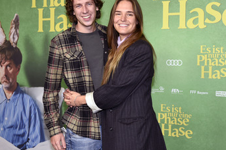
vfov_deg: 26.9
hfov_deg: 39.6
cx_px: 105
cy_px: 73
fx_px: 314
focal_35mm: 50
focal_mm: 38
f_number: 6.3
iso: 500
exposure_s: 1/125
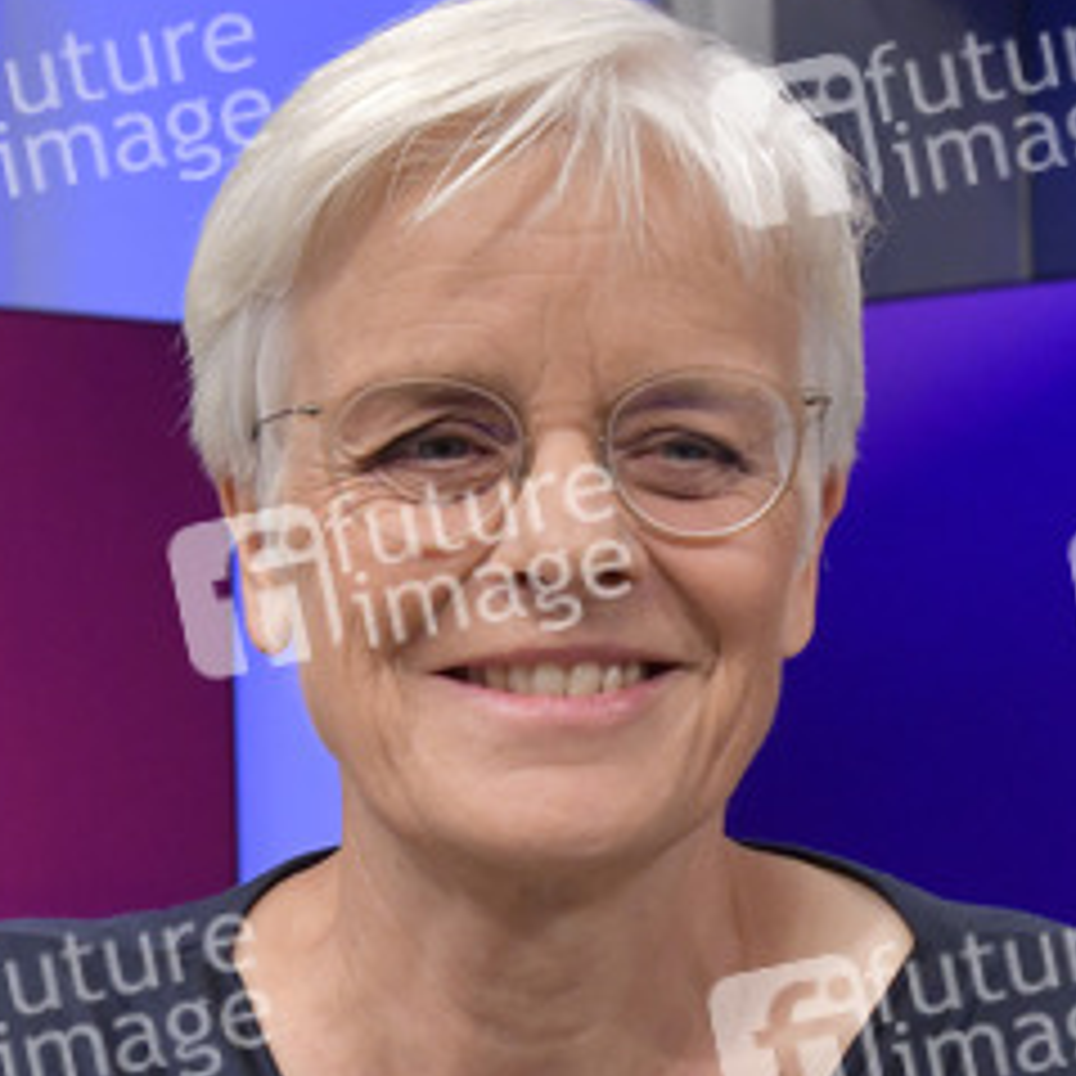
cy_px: 797
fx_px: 1547
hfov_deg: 38.3
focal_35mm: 44
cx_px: 531
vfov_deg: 37.5
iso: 2500
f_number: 6.3
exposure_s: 1/200
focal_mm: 31
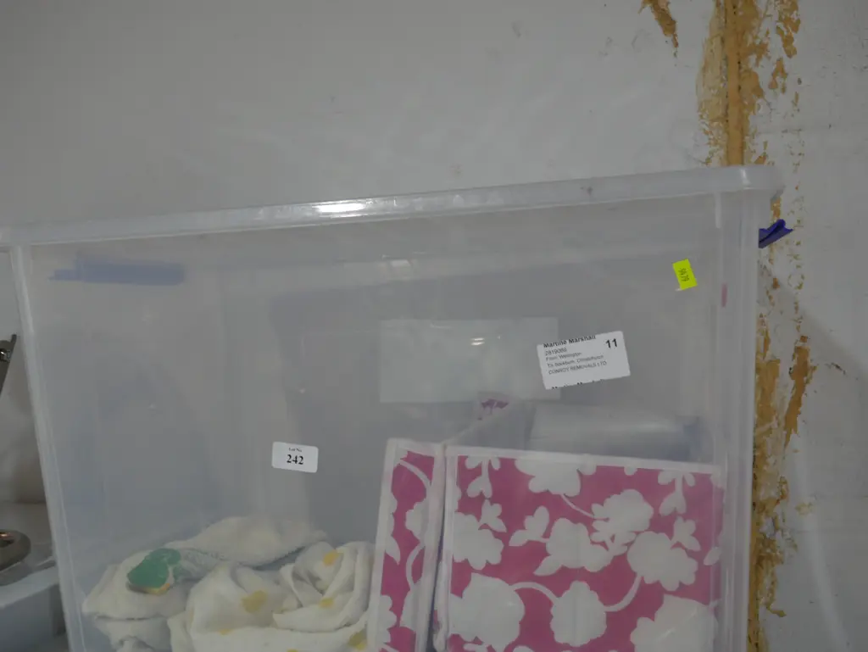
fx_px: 1003
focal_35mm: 40
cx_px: 434
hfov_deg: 46.8
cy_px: 326
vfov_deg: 36.0
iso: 500
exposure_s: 1/60
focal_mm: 20
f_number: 4.5
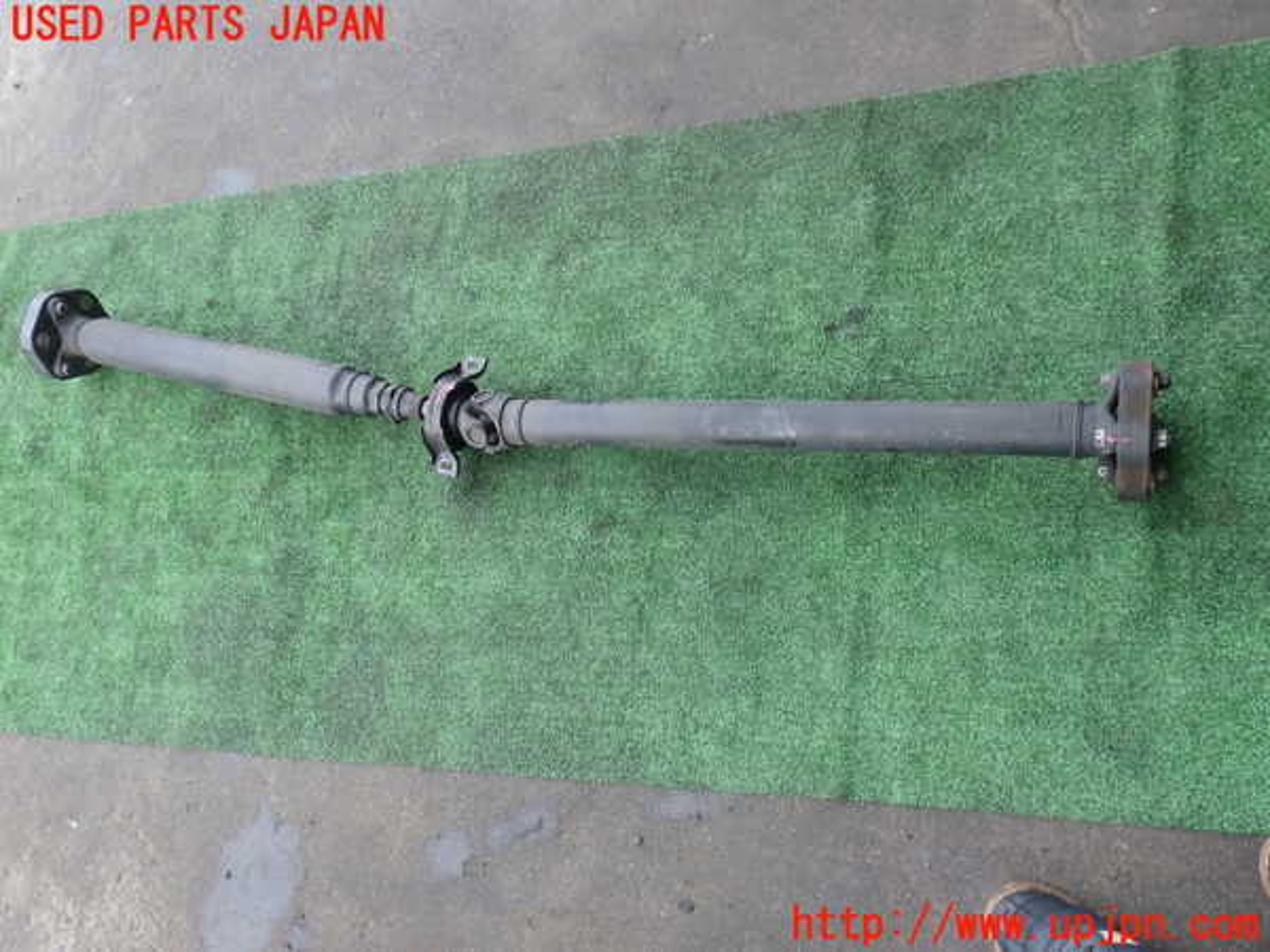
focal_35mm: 30
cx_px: 635
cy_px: 476
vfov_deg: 46.8
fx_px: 1101
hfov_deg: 60.0
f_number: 3.2
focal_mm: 5.4
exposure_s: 1/60
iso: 100
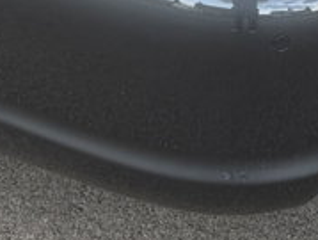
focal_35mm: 137
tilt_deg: -22.5
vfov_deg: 9.9
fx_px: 1261
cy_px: -276
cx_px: 117
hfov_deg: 14.4
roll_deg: +2.1
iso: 80
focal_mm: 6.76
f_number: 1.78
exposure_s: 1/121
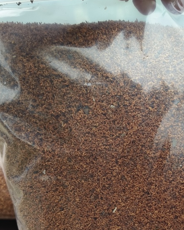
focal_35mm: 43
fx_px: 293
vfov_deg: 40.6
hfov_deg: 34.0
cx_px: 143
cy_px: 193
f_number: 1.88
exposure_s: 1/106
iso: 72
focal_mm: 5.6
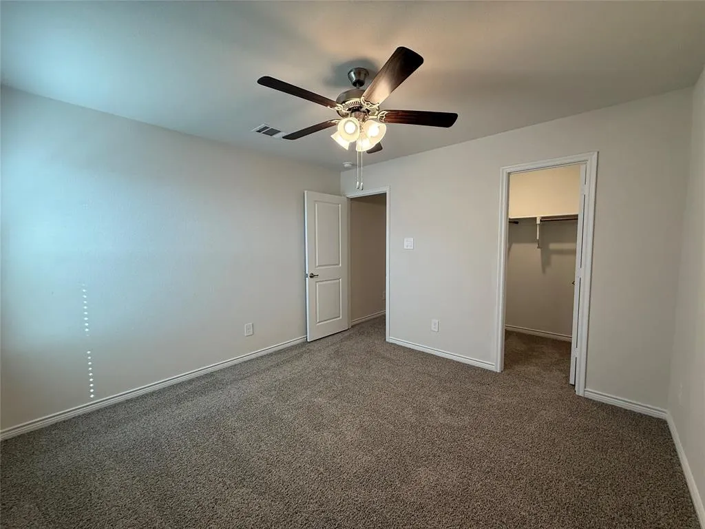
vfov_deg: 85.7
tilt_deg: -3.5
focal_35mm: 14
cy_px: 264
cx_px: 352
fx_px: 285
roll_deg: +0.2
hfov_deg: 102.1
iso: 160
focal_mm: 2.22
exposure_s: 1/120
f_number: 2.2
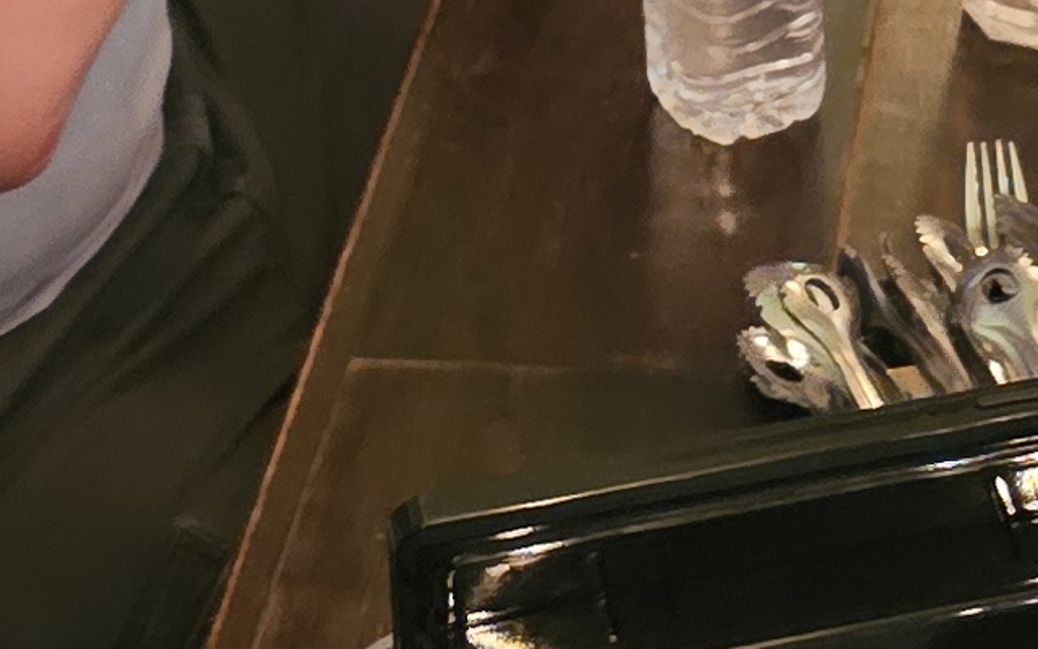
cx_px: 705
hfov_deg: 13.7
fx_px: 4299
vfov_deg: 8.3
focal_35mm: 152
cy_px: -468
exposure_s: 1/24
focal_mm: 6.3
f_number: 1.7
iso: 1250
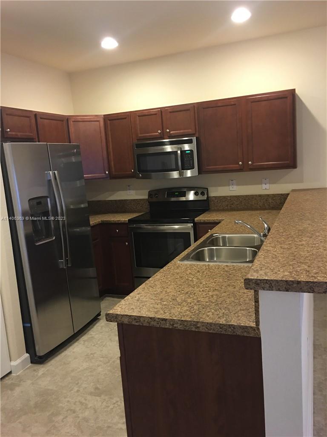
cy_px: 218
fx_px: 365
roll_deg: +4.0
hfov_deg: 48.2
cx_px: 164
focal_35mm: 29
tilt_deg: -7.8
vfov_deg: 61.7
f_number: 2.2
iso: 80
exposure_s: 1/10
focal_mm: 4.15
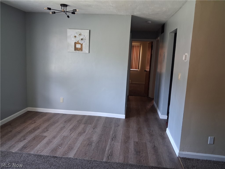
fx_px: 175
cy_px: 84
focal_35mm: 27
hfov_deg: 65.3
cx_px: 112
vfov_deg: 51.4
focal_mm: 4
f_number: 1.8
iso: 500
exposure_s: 1/60
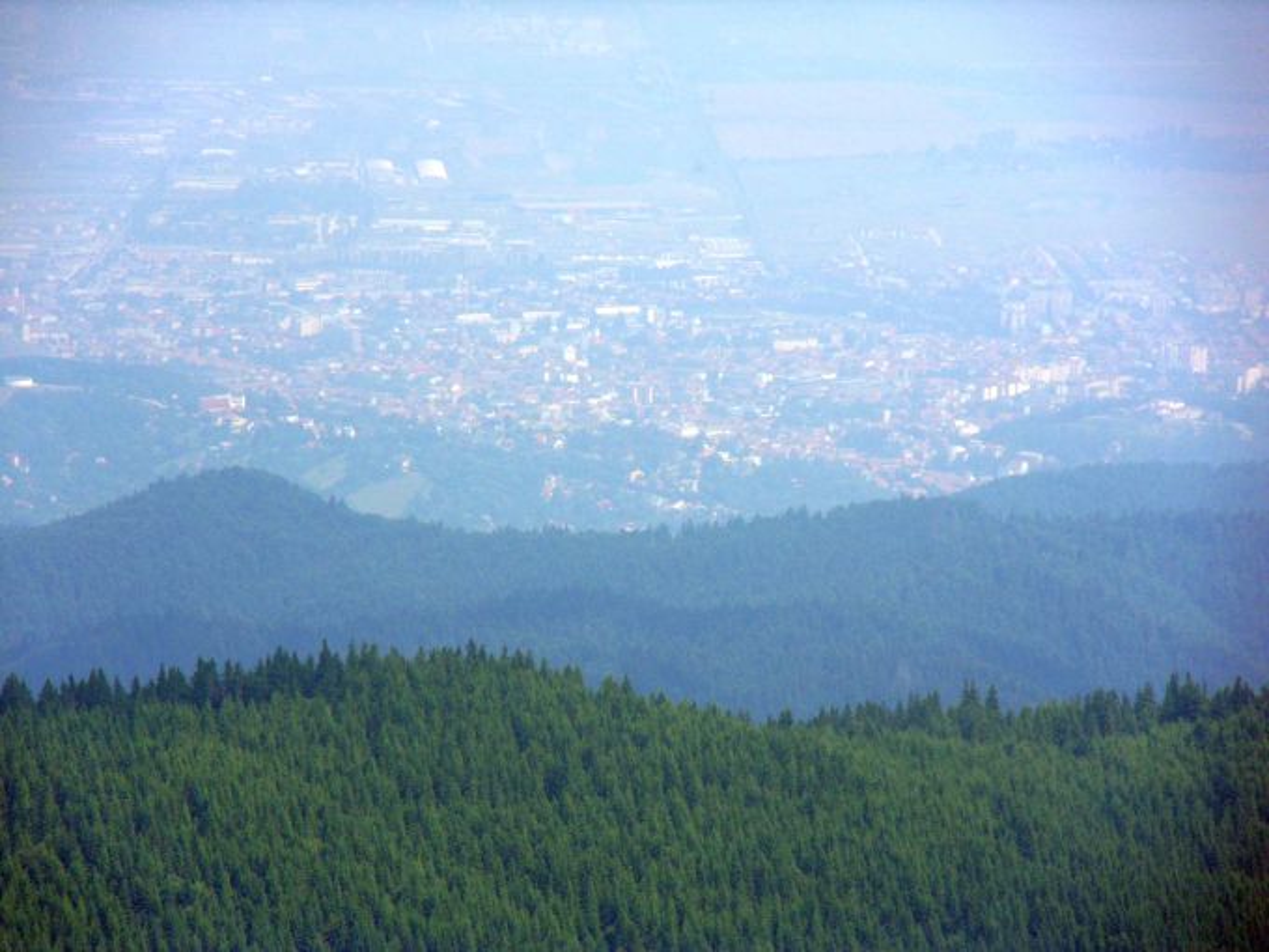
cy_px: 476
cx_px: 634
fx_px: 8798
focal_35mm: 240
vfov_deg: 6.2
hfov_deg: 8.2
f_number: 5.8
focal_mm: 42
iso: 80
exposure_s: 1/500
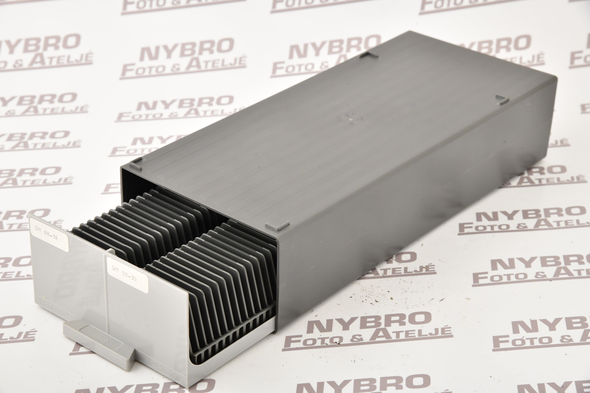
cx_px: 295
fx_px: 1409
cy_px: 196
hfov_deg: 23.6
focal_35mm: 86
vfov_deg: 15.9
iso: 1600
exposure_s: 1/200
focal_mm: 86
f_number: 13
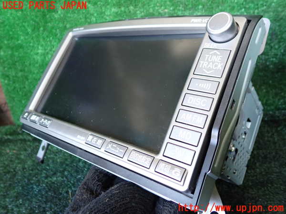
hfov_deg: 60.0
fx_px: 248
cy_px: 107
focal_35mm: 30
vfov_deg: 46.8
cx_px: 143
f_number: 2.3
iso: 200
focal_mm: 5.4
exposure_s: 1/30
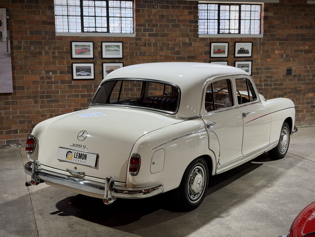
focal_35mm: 48
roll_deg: +0.0
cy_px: 118
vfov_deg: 30.3
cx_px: 158
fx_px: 437
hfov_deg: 39.7
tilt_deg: -9.1
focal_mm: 6.76
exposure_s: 1/100
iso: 320
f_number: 1.78
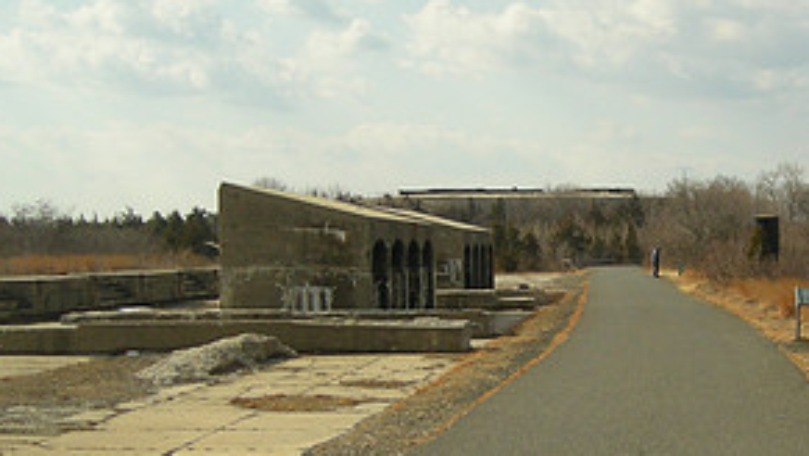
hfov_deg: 27.5
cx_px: 612
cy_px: 263
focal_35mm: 76
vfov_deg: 15.9
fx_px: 1631
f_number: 5.7
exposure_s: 1/345
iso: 50
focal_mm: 5.7
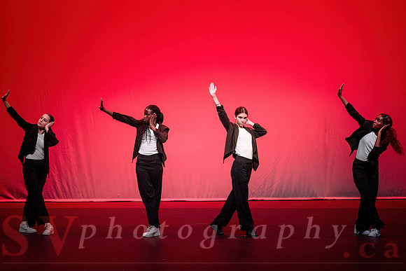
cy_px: 145
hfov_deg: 15.8
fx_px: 1459
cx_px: 198
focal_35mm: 129
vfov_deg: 10.6
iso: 1250
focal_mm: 116
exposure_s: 1/400
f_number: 2.8
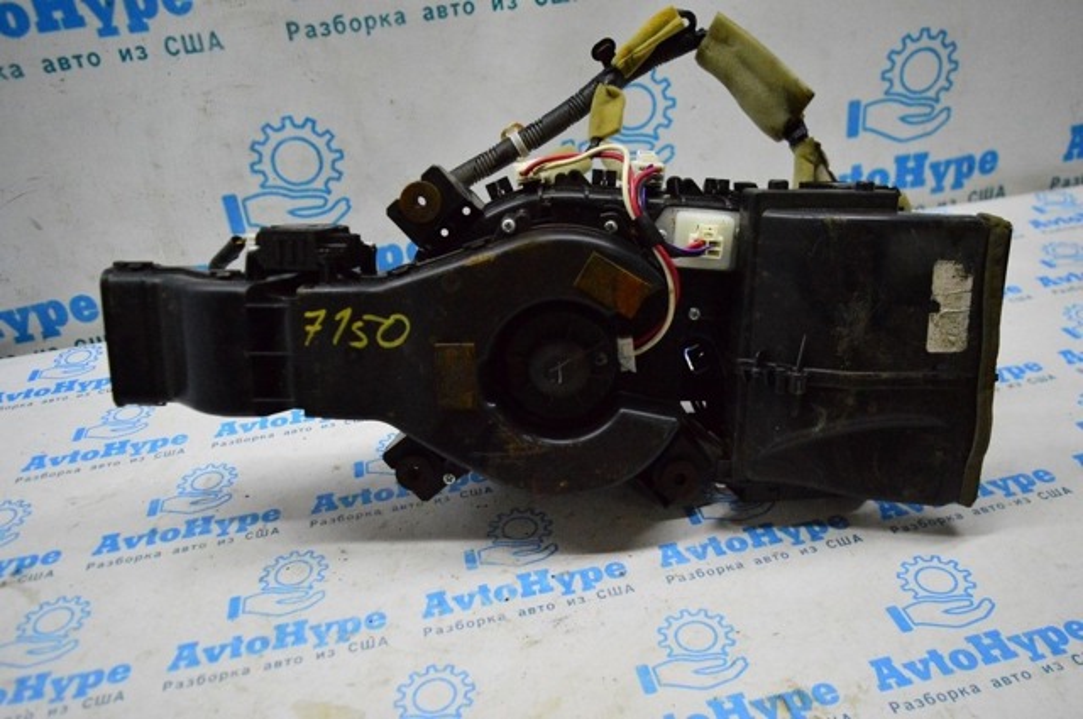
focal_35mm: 30
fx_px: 901
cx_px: 542
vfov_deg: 43.5
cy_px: 360
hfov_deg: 62.0
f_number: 3.8
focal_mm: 20
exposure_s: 1/1000
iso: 6400
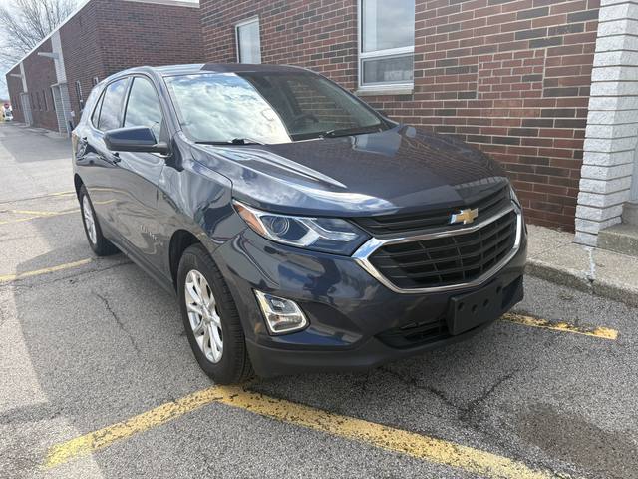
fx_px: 479
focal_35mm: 26
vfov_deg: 53.1
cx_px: 319
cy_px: 240
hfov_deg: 67.3
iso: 64
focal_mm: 5.96
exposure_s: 1/1550
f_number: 1.6
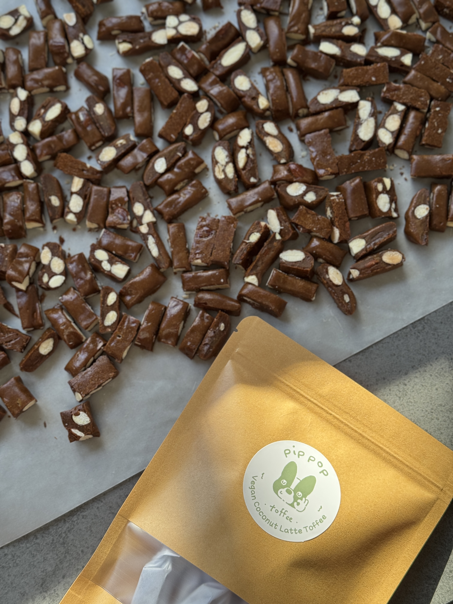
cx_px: 226
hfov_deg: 30.3
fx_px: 838
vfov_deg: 39.7
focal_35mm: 48
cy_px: 302
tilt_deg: -78.6
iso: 64
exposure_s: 1/328
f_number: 1.78
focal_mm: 6.76
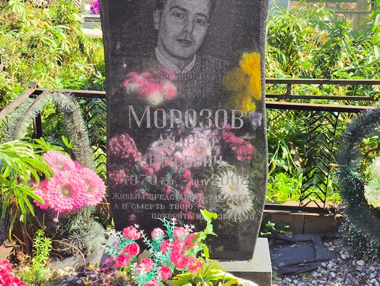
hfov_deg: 38.2
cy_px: 143
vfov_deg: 29.1
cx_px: 190
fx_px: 549
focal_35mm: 50
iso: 50
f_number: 1.7
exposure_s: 1/411
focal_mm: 4.71
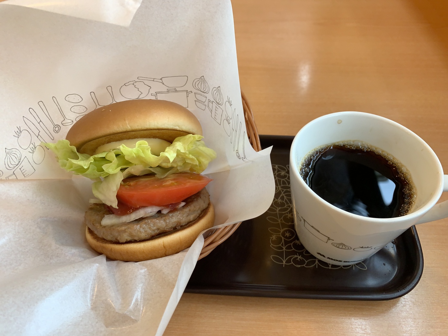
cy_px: 168
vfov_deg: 53.1
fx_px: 336
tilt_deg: -49.1
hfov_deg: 67.3
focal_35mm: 26
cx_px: 224
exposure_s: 1/60
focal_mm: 4.25
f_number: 1.8
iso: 64
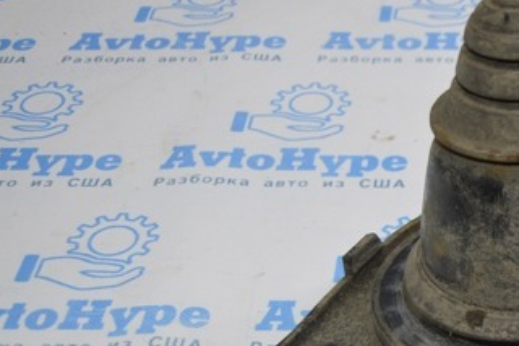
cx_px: 504
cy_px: 262
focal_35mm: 96
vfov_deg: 14.2
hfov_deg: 20.6
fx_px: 1383
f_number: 4.5
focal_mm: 32
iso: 400
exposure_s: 1/100
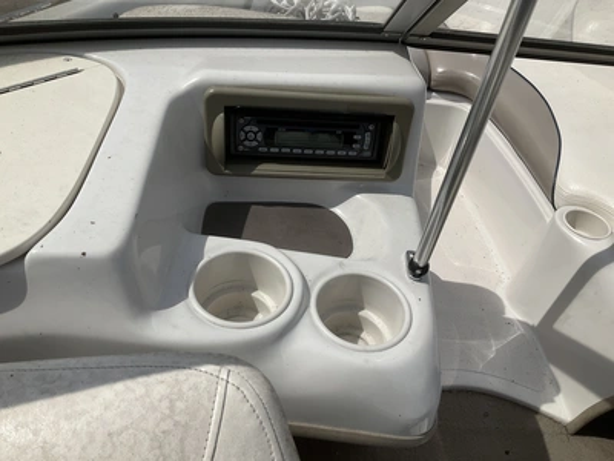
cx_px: 307
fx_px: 514
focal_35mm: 29
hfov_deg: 61.7
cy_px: 230
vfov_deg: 48.2
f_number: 1.8
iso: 25
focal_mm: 3
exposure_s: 1/4785
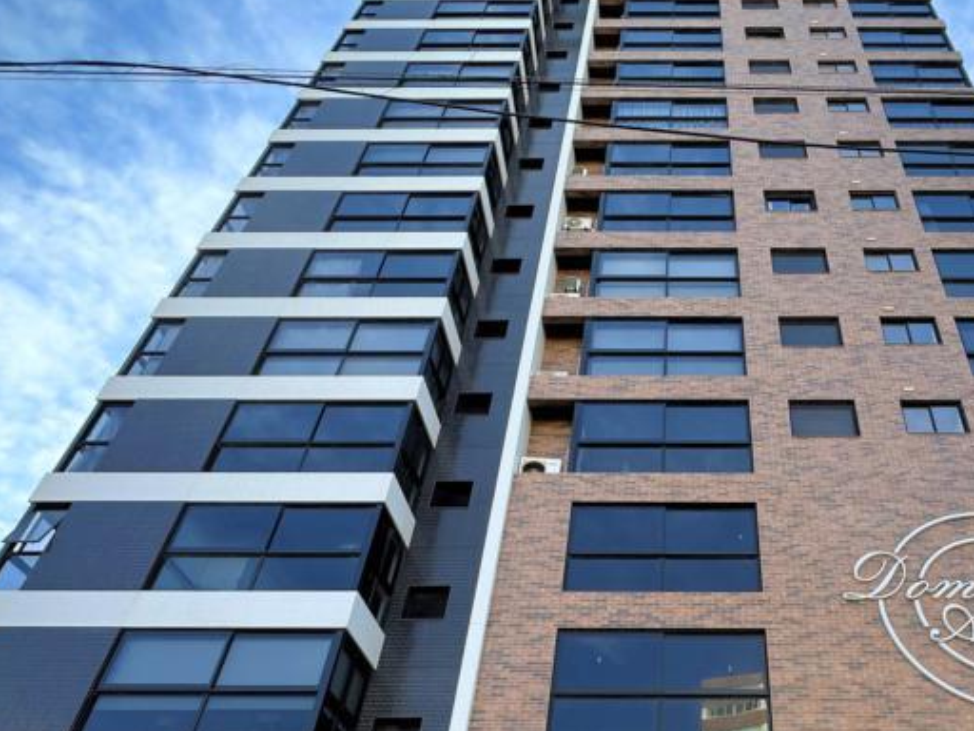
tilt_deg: +34.5
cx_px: 681
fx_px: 788
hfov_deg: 61.2
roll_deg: -0.3
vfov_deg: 47.0
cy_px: 588
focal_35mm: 28
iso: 40
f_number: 2.2
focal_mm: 2.22
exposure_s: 1/384
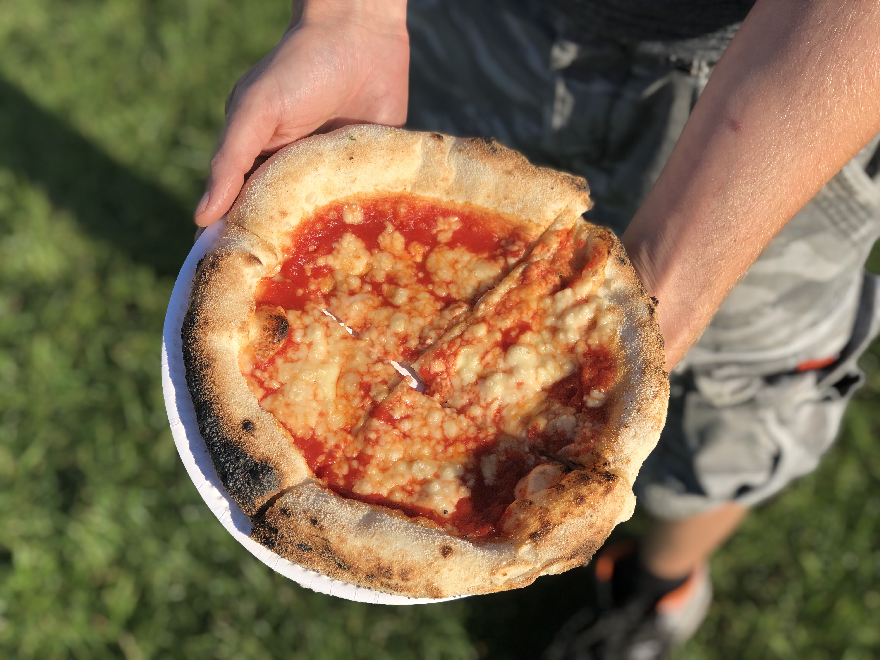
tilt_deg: -54.1
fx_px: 1449
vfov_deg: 25.7
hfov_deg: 33.8
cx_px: 440
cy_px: 330
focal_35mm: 57
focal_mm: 6.6
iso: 20
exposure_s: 1/714
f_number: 2.8
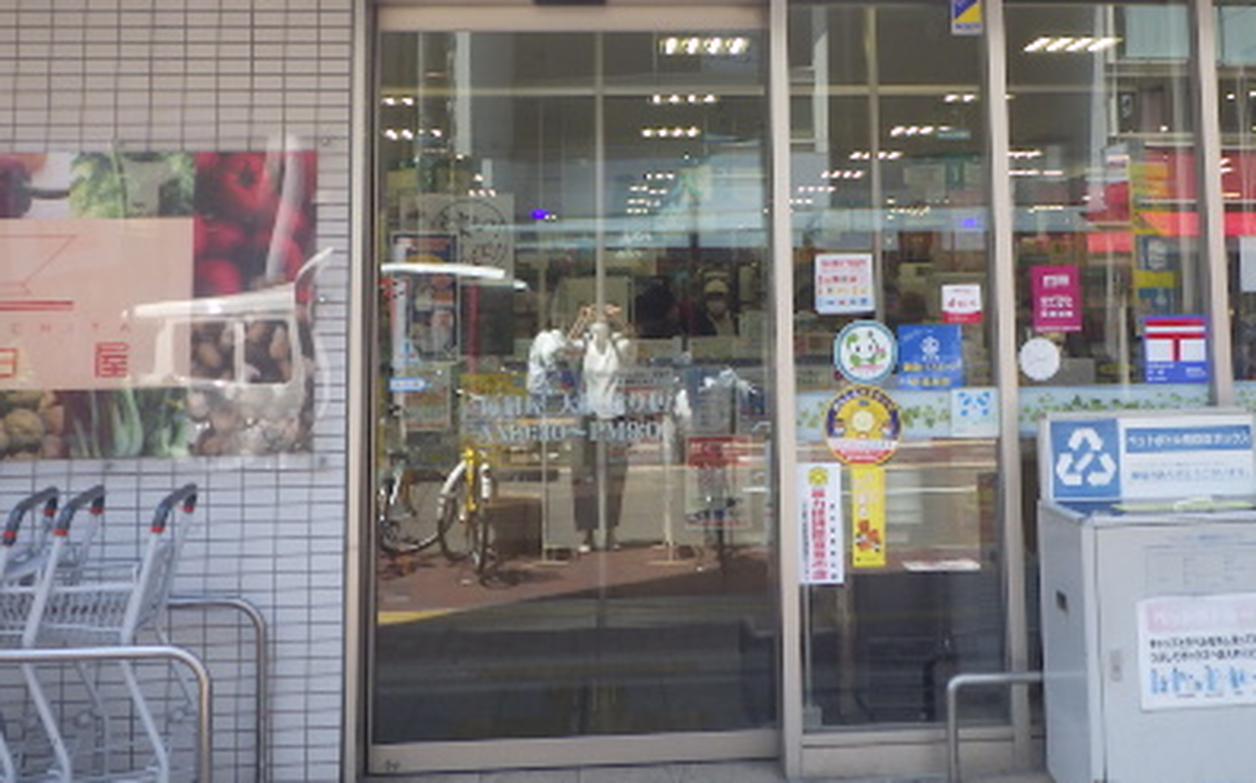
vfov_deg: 26.2
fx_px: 1642
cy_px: 120
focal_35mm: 48
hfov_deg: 41.7
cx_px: 752
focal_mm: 5
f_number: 4.2
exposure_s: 1/160
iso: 125
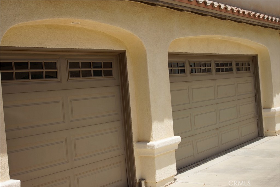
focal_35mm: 52
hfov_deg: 37.8
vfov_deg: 25.8
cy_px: 94
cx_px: 140
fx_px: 408
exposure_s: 1/400
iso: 100
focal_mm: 35
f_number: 6.3
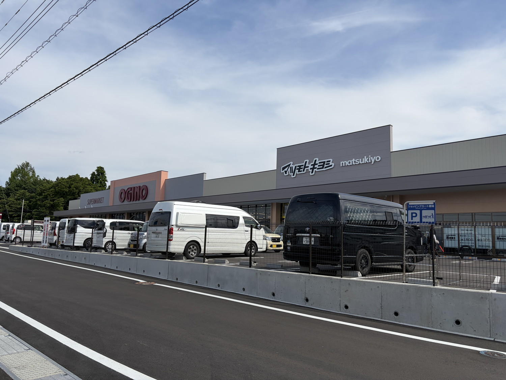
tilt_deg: +8.1
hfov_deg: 67.3
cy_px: 190
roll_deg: -1.0
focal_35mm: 26
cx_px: 253
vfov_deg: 53.1
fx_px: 380
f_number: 1.6
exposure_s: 1/4950
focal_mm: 5.96
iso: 50
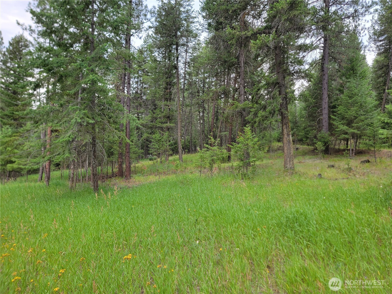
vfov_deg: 56.8
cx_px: 196
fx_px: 272
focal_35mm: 24
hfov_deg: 71.6
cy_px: 147
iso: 25
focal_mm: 6.7
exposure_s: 1/120
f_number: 1.8
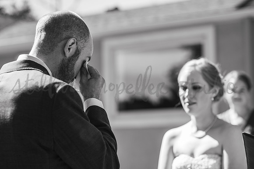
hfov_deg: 22.8
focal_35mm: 89
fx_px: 630
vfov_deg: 15.3
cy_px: 84
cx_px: 127
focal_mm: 85
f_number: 2.8
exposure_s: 1/1600
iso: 200
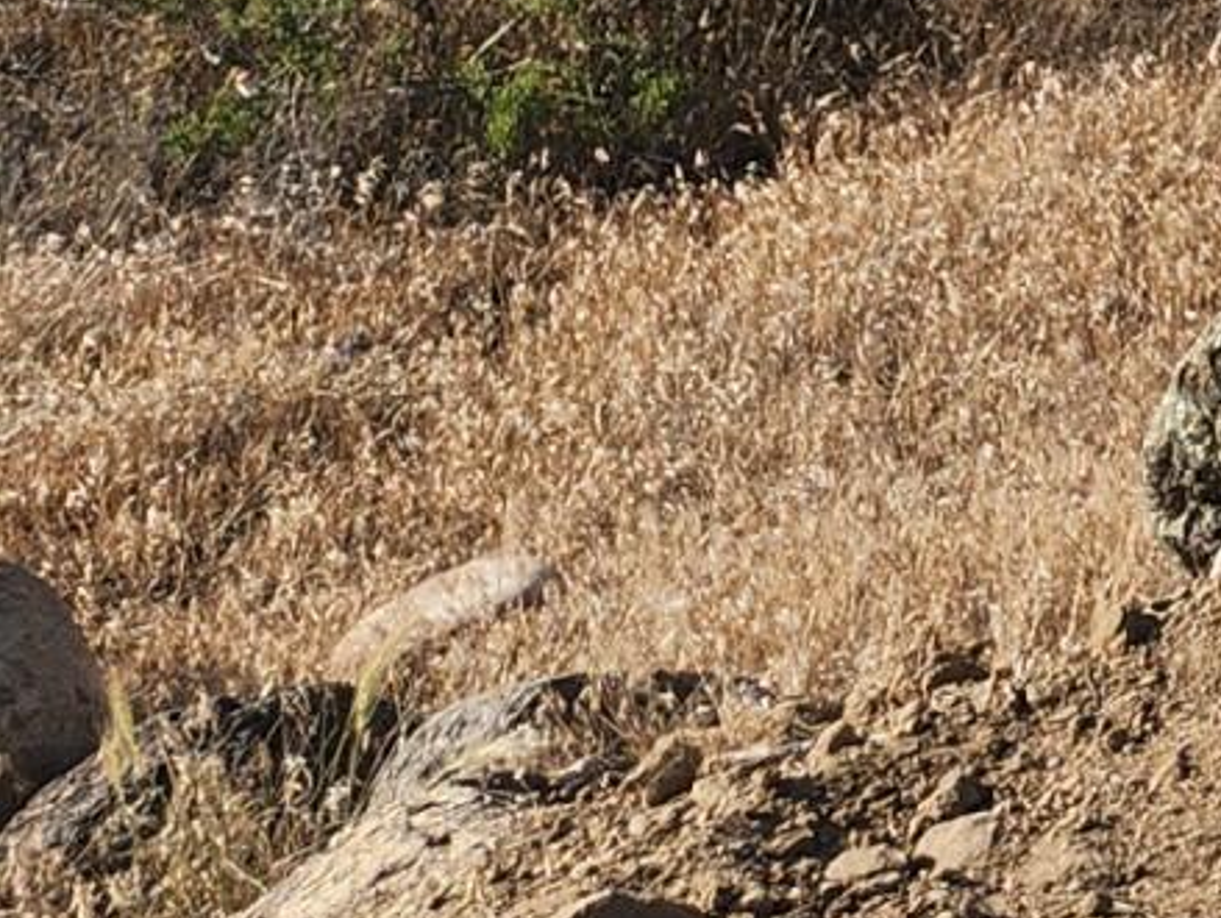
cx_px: 3413
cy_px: -1499
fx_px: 5542
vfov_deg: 8.4
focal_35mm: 157
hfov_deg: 10.0
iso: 25
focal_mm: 5.54
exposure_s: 1/1476
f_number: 1.8
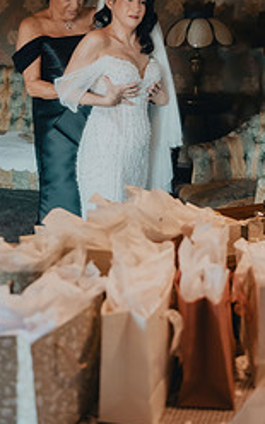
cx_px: 154
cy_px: 101
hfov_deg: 20.6
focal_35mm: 63
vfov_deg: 31.8
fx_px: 728
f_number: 2.8
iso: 2000
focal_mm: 34
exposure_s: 1/250
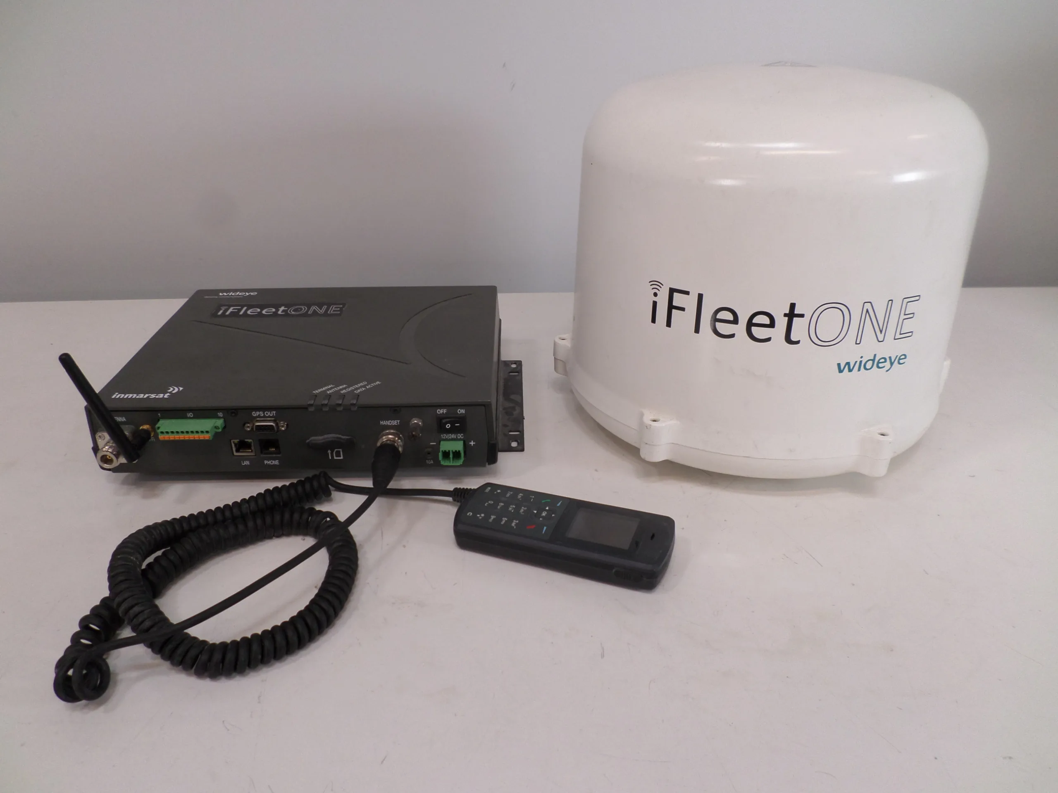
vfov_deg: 54.9
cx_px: 529
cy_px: 396
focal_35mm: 25
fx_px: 764
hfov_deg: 69.4
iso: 80
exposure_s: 1/90
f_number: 2.5
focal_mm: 4.5
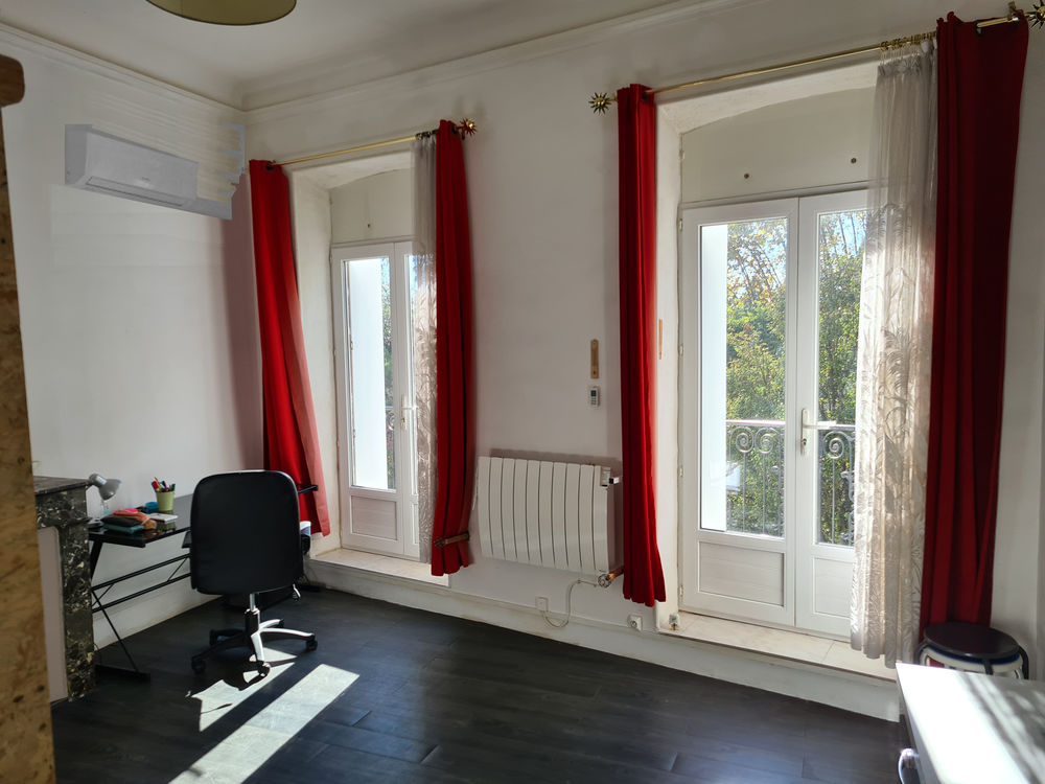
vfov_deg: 53.1
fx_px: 785
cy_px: 392
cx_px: 522
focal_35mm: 26
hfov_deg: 67.3
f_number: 1.8
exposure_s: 1/344
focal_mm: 5.4
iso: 50
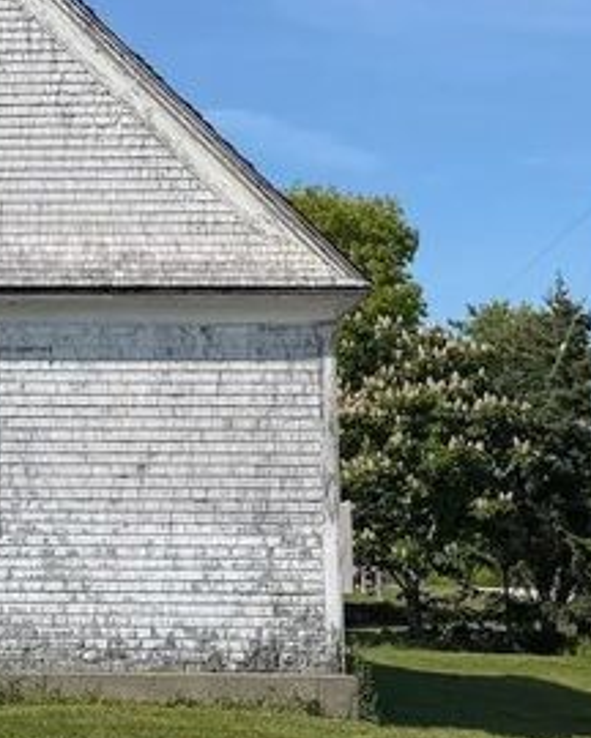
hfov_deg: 16.8
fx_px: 1946
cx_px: -41
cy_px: 339
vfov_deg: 21.5
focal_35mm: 89
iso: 80
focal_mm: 6.76
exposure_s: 1/5319
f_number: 1.78
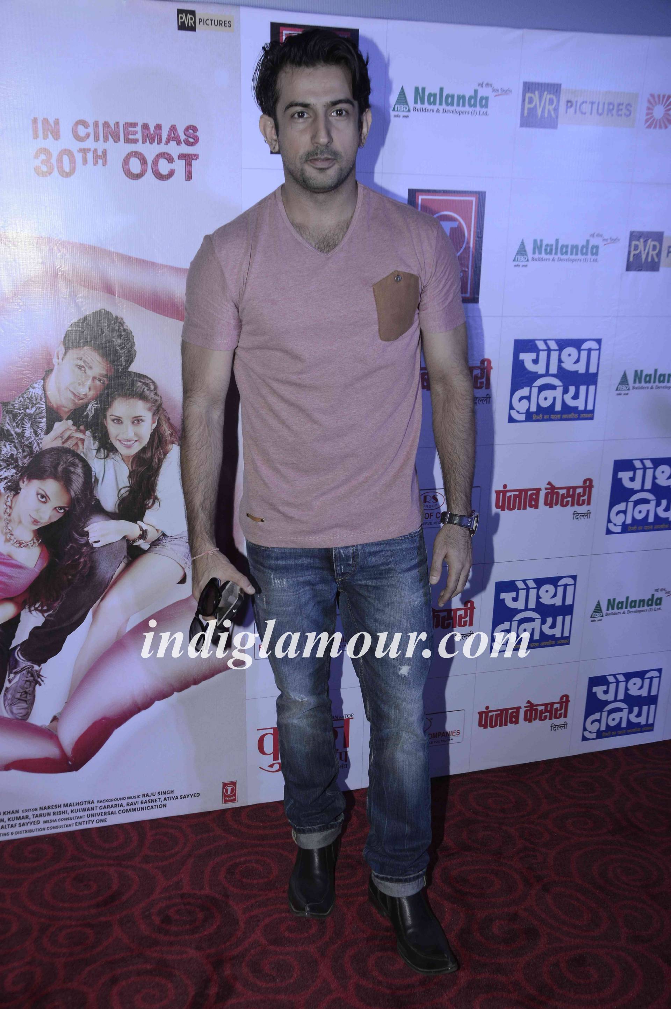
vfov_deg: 57.3
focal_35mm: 33
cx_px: 336
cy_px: 504
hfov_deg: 39.9
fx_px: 924
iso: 400
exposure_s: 1/160
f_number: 8
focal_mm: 22
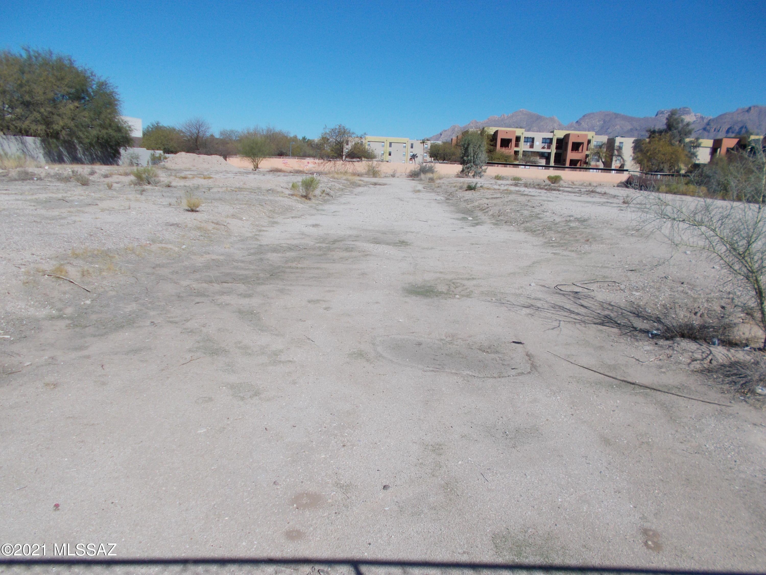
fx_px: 575
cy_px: 288
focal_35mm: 26
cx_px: 383
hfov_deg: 67.3
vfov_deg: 53.1
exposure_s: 1/320
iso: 80
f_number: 8
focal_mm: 4.6
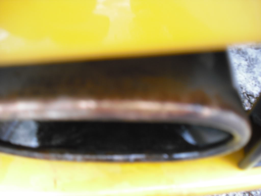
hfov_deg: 49.0
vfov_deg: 37.7
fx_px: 287
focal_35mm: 38
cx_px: 130
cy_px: 98
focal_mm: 6.2
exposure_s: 1/3.33
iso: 200
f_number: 2.8
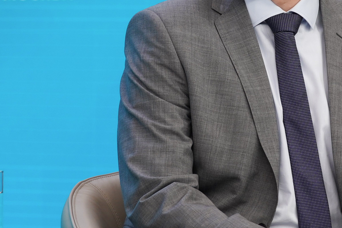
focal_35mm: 498
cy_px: 48
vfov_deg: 2.8
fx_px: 4730
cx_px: 258
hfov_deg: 4.1
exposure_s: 1/125
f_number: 5.6
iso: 800
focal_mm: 200
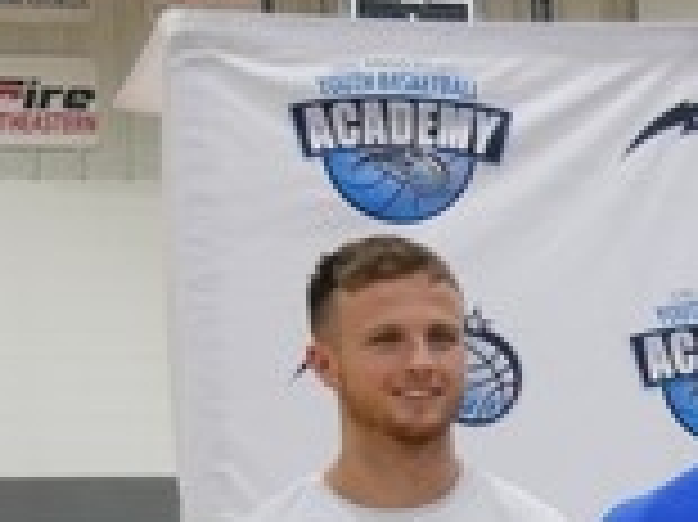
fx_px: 3989
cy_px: 796
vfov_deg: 7.4
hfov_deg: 9.3
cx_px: 1421
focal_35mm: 198
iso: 1000
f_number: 4.1
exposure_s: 1/60
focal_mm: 24
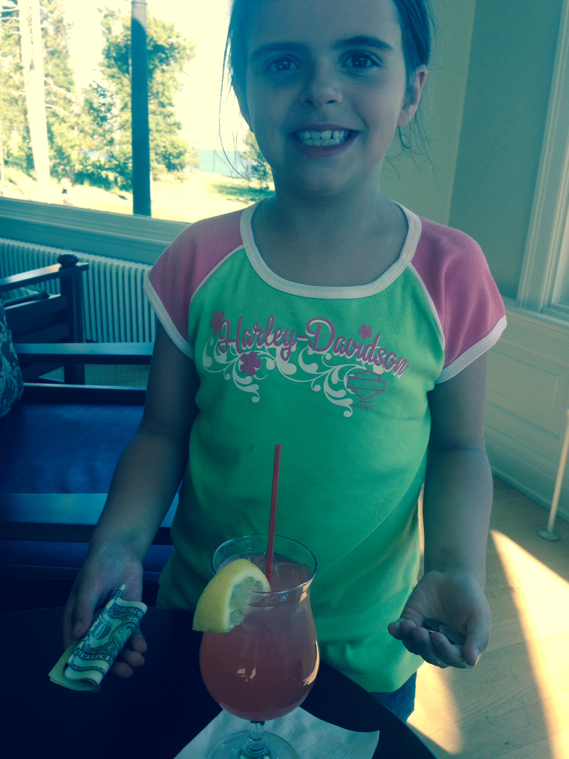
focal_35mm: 33
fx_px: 723
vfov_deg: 55.4
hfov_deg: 42.9
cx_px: 284
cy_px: 380
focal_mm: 4.12
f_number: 2.4
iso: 50
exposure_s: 1/185
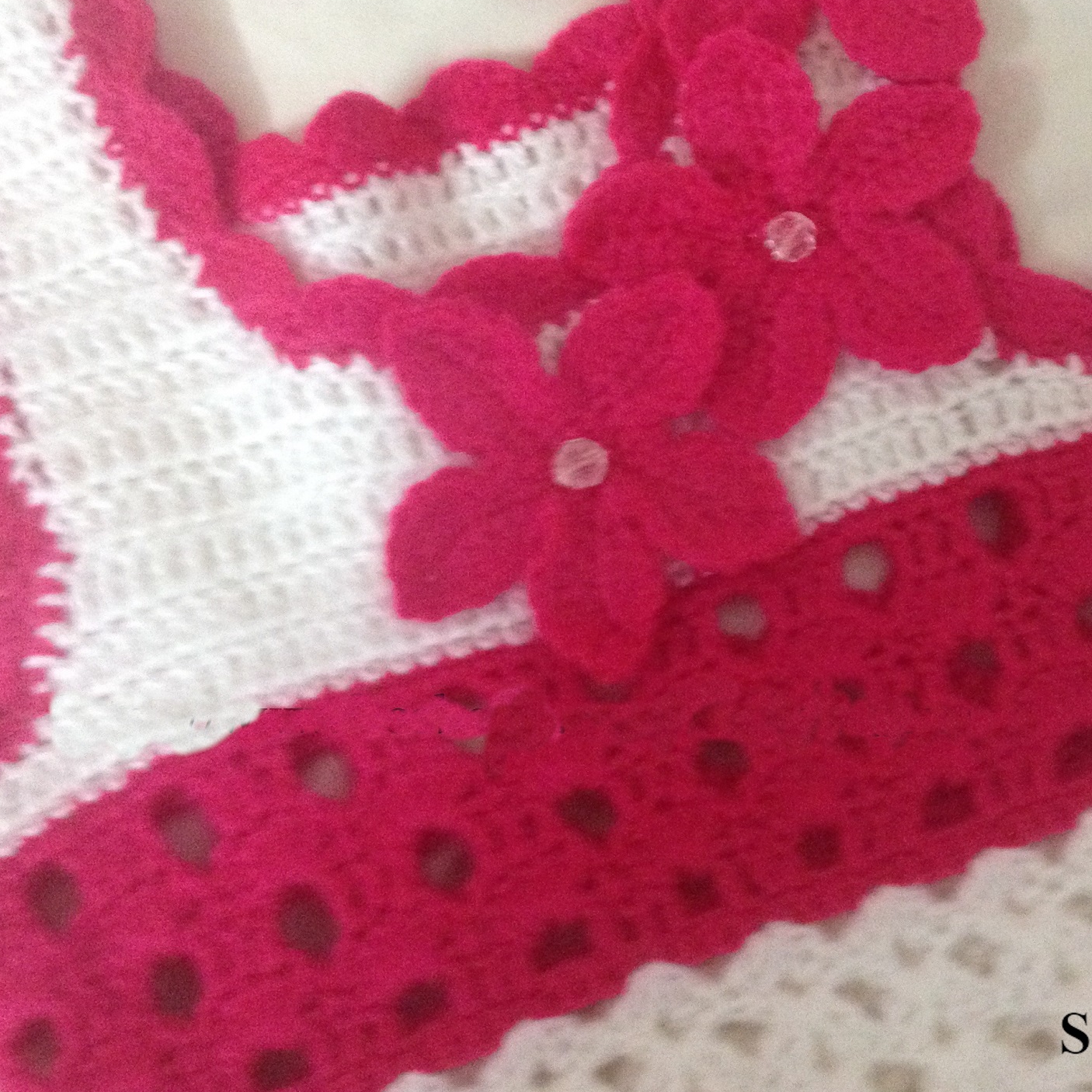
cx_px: 741
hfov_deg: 30.8
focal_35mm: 55
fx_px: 1963
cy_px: 431
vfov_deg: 31.0
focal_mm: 4.28
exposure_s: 1/17
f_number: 2.4
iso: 400
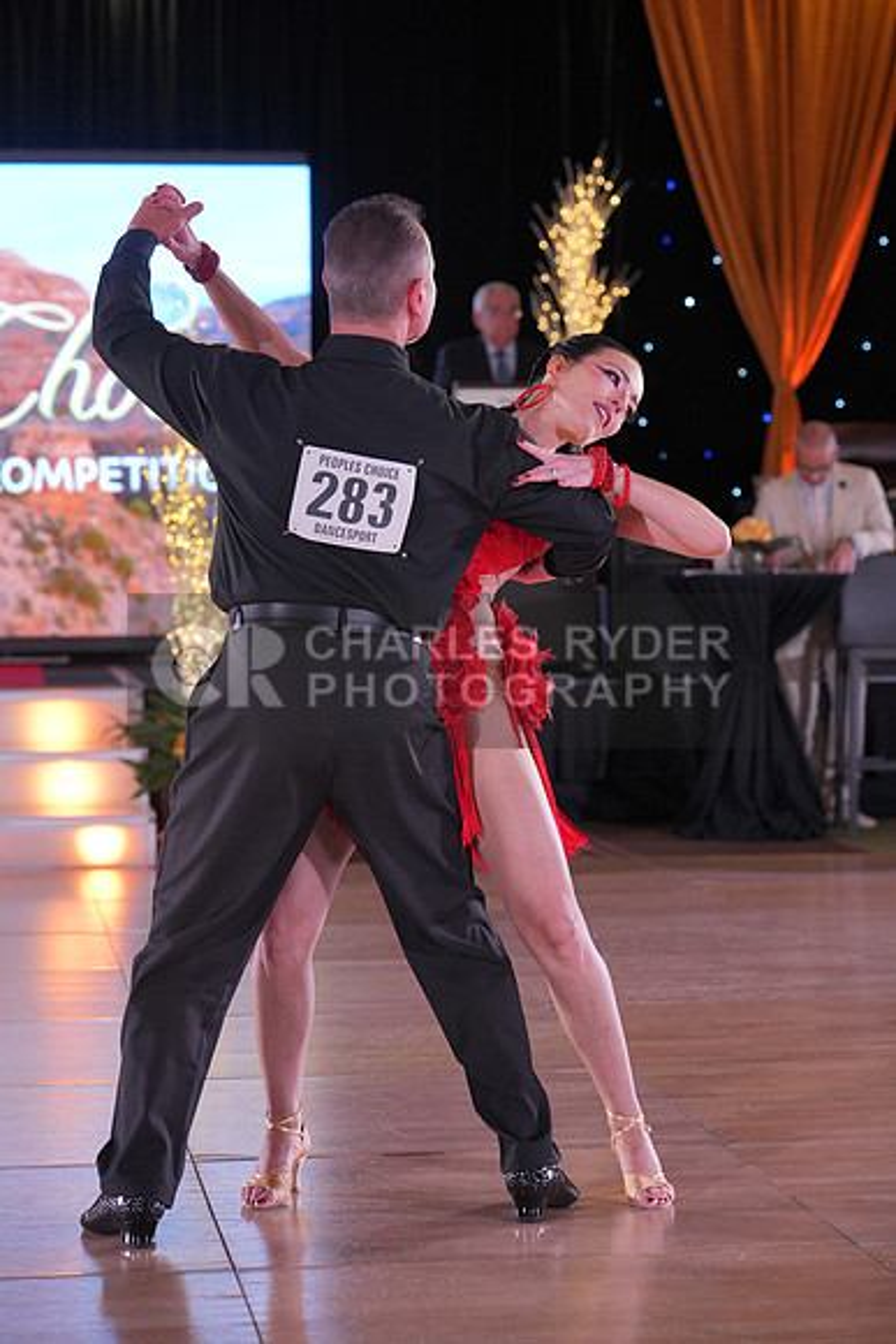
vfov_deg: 22.9
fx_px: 3320
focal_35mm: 89
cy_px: 672
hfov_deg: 15.4
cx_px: 448
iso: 1600
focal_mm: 89
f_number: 4
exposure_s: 1/400
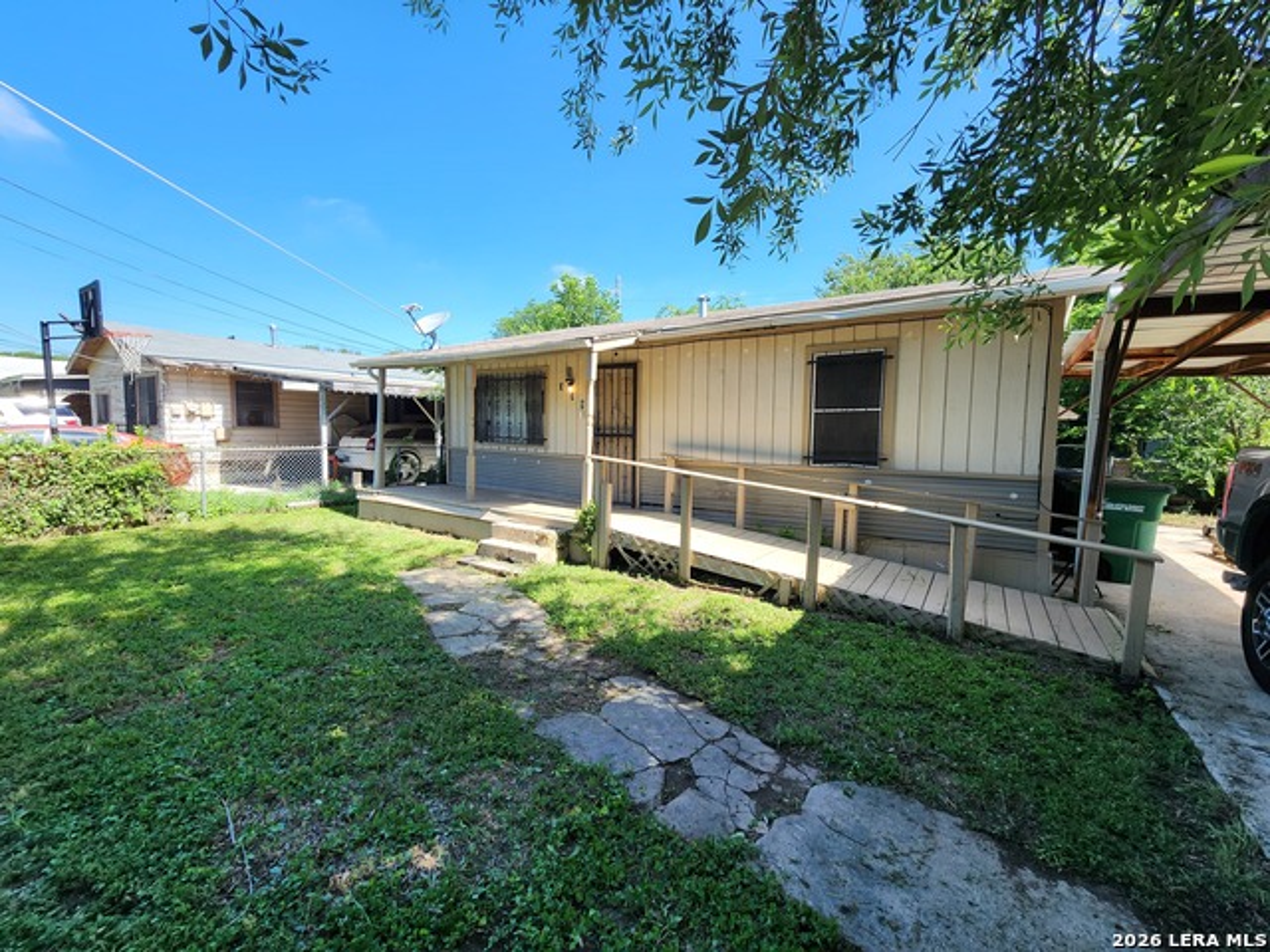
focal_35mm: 13
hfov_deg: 106.2
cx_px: 635
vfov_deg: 89.9
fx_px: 477
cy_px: 476
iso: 50
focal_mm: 2.2
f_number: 2.2
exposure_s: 1/648
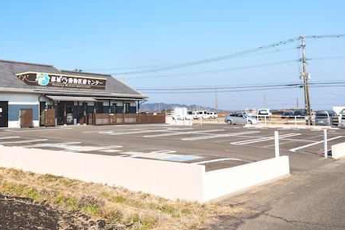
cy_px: 64
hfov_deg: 53.8
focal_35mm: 35
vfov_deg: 37.2
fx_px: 336
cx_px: 130
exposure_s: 1/160
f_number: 8
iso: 160
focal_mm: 24
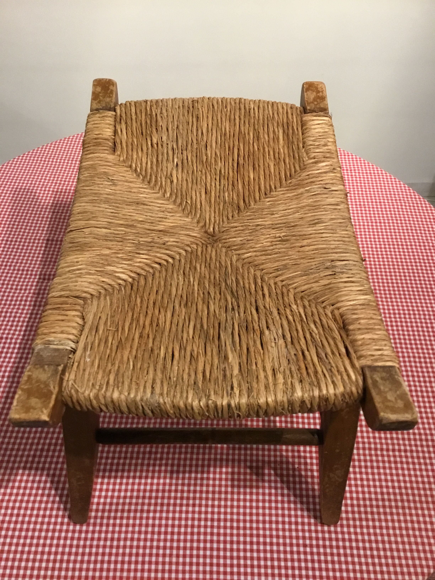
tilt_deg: -50.5
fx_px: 519
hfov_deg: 45.4
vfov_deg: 58.4
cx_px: 218
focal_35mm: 31
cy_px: 290
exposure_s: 1/20
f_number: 2.4
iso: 200
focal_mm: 3.3
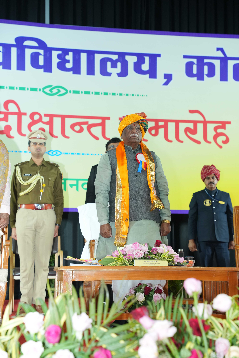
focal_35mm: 70
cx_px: 120
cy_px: 179
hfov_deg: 19.5
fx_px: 697
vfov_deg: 28.8
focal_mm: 70
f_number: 4.5
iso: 2000
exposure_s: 1/125
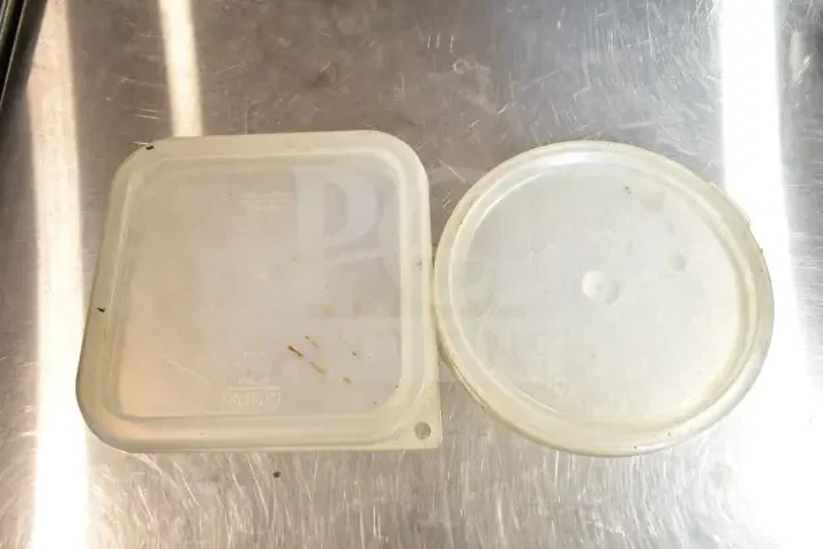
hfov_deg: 57.2
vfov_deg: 40.0
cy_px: 274
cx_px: 412
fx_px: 755
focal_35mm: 33
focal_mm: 22
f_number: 3.8
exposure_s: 1/50
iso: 200
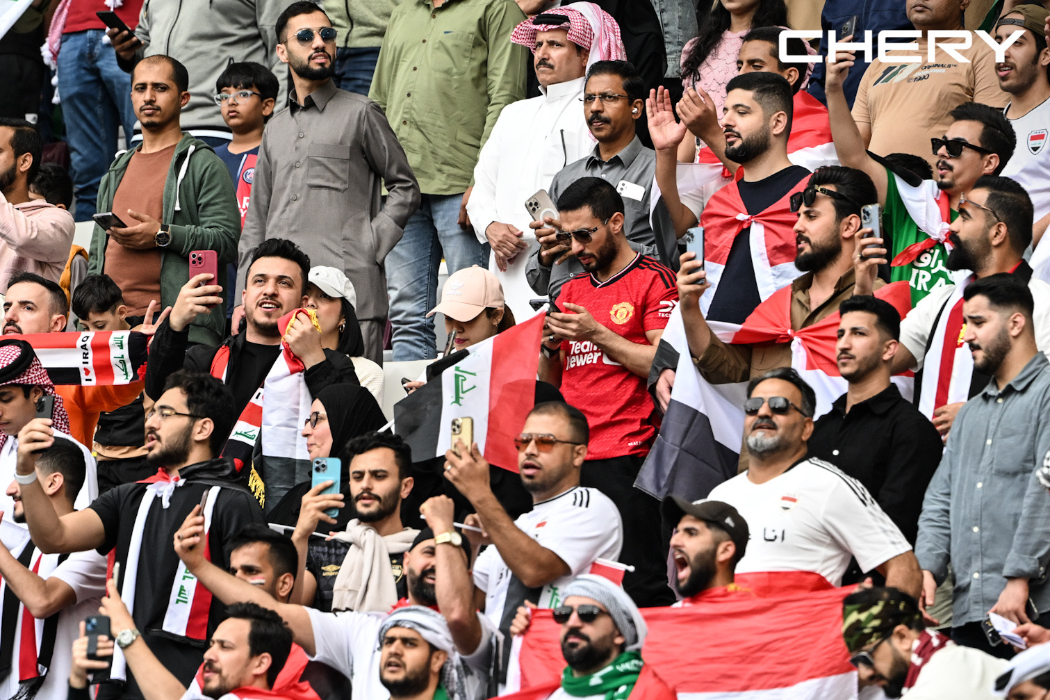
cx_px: 361
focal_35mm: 542
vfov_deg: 2.5
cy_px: 448
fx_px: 15805
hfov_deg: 3.8
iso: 800
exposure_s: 1/1250
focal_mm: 400
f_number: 4
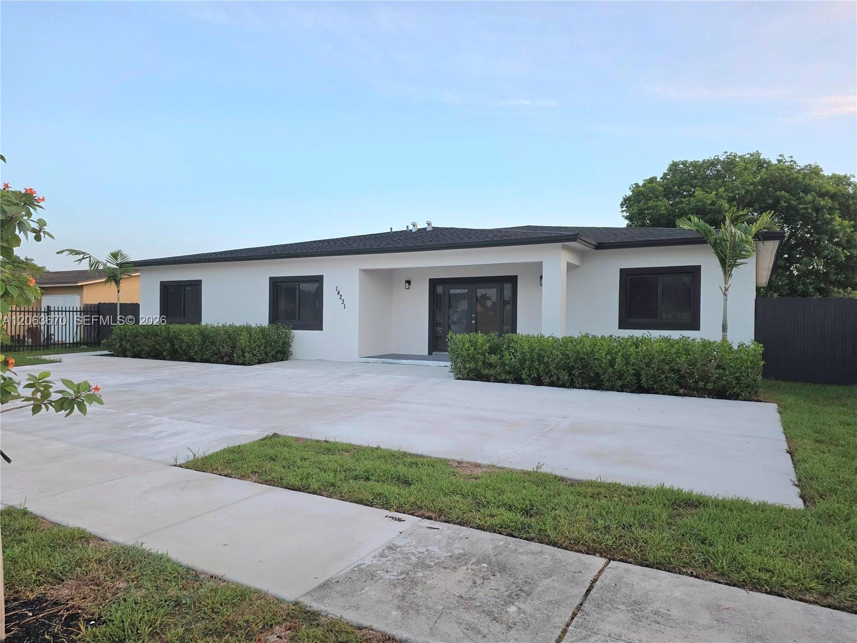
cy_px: 322
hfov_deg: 73.9
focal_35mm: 23
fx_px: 569
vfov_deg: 58.9
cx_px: 428
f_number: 1.7
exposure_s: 1/182
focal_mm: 6.25
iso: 160
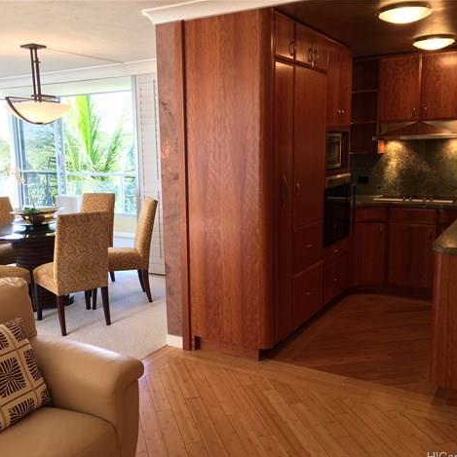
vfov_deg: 47.2
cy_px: 233
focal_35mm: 35
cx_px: 201
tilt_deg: -8.1
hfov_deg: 47.1
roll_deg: +1.3
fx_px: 523
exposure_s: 1/30
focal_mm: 4.15
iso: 25
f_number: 2.2
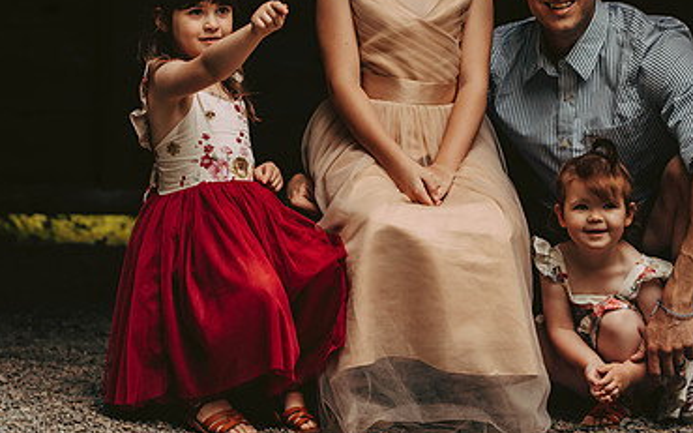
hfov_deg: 14.5
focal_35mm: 144
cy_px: 110
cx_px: 337
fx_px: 2719
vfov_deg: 9.1
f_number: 2.8
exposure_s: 1/800
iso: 640
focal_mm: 90
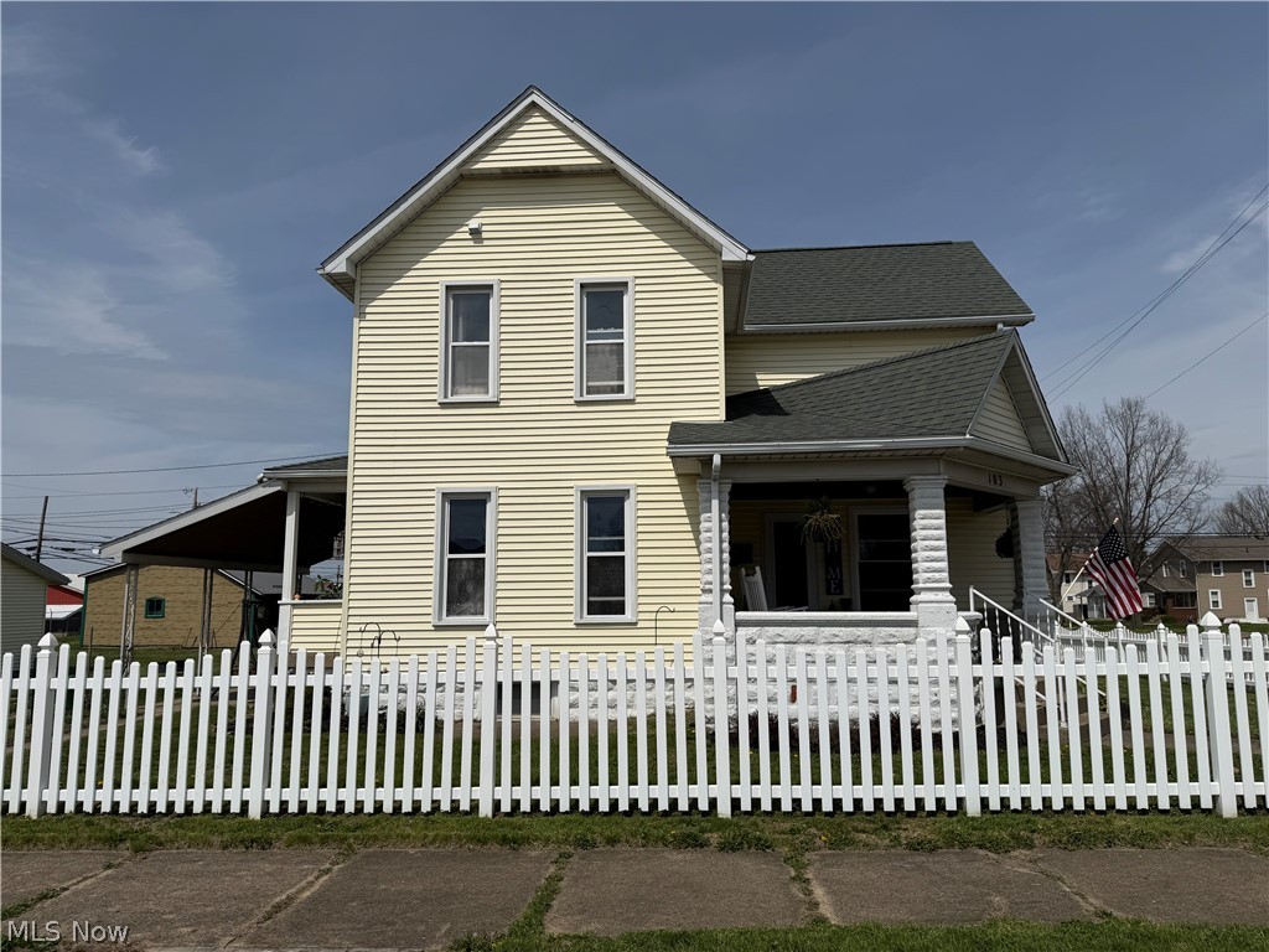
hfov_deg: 71.6
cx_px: 634
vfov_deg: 56.8
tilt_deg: +7.9
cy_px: 476
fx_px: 880
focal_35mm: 24
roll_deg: +0.8
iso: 80
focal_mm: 6.76
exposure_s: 1/14286
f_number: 1.78
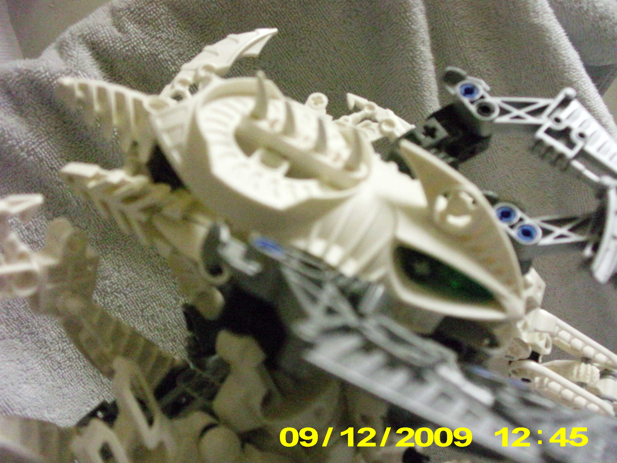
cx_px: 308
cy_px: 232
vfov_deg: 37.7
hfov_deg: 49.0
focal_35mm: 38
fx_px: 677
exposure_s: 1/18
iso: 1600
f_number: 3.1
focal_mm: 6.3
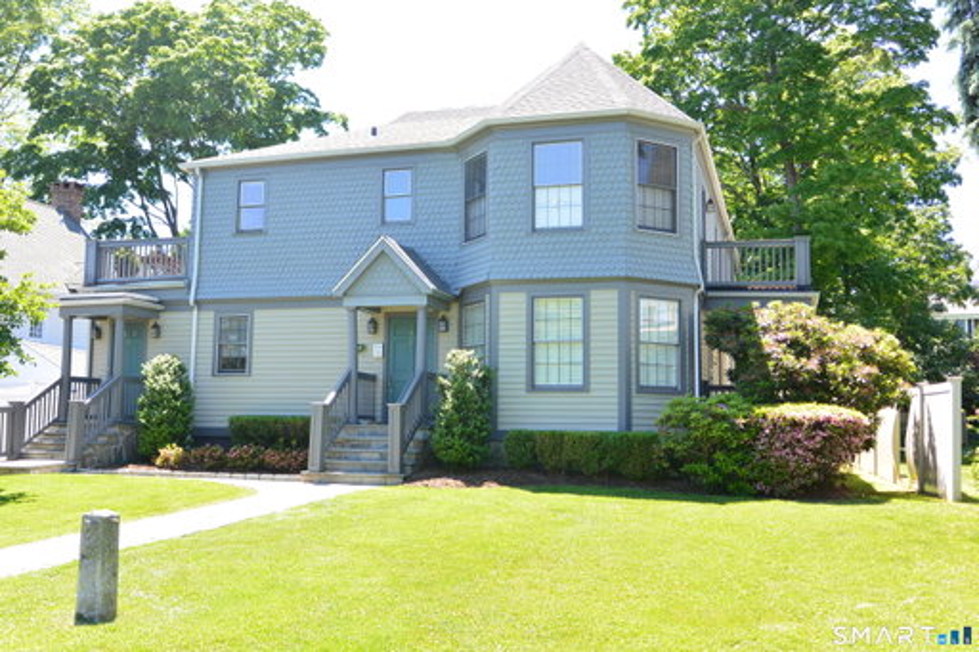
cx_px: 490
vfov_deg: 36.8
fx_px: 979
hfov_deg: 53.1
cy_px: 326
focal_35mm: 36
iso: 160
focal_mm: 13.6
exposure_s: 1/250
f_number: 4
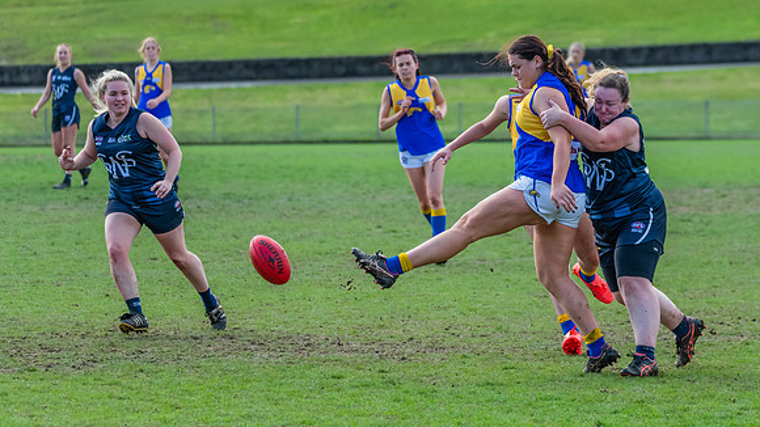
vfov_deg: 4.2
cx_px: 516
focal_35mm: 286
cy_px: 208
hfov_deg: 7.5
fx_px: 5759
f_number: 5.3
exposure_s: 1/1600
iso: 1000
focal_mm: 200
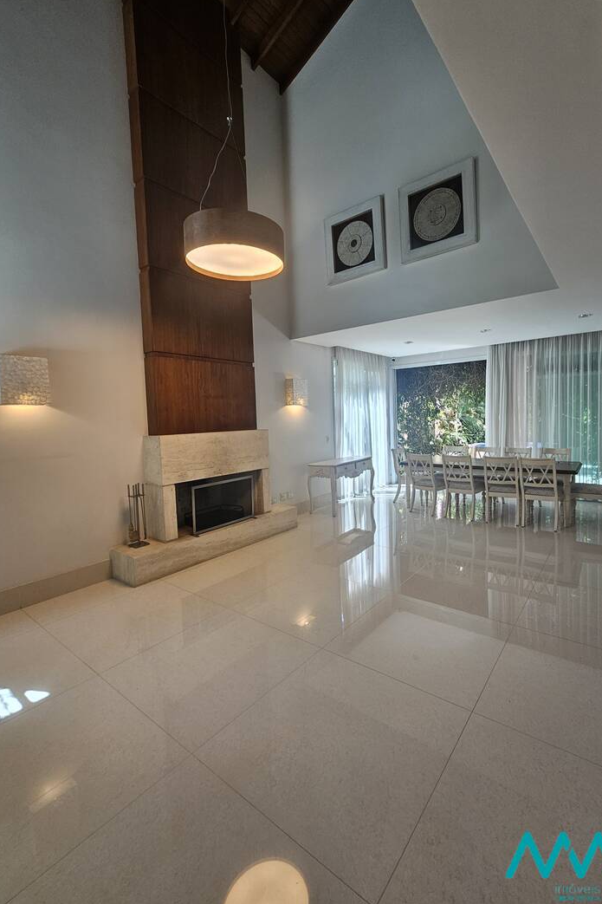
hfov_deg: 81.0
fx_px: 351
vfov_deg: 104.3
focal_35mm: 14
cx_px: 328
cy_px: 445
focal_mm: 2.2
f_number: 2.2
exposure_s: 1/60
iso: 64
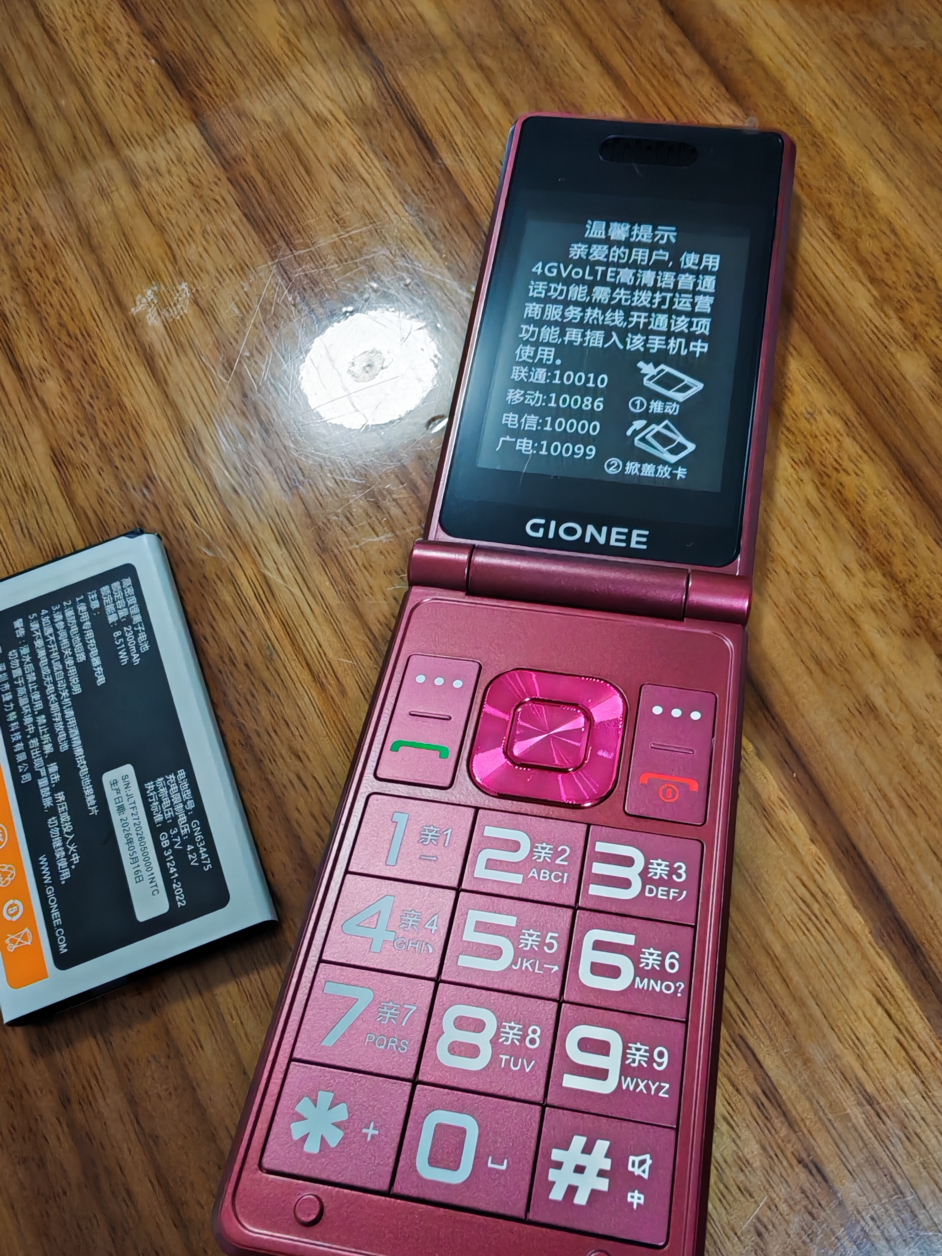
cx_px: 471
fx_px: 943
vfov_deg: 67.3
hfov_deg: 53.1
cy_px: 628
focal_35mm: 26
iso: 160
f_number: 2.2
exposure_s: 1/20
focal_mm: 1.96
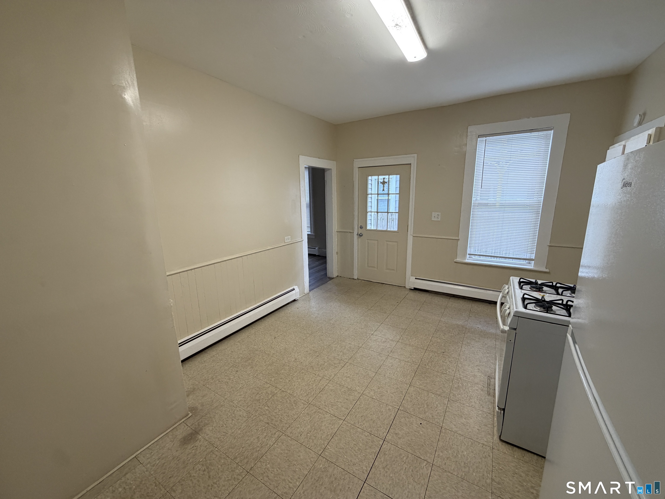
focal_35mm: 14
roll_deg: +1.0
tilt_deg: -10.9
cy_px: 250
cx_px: 332
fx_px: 269
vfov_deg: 85.7
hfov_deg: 102.1
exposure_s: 1/120
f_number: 2.2
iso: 200
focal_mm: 2.22
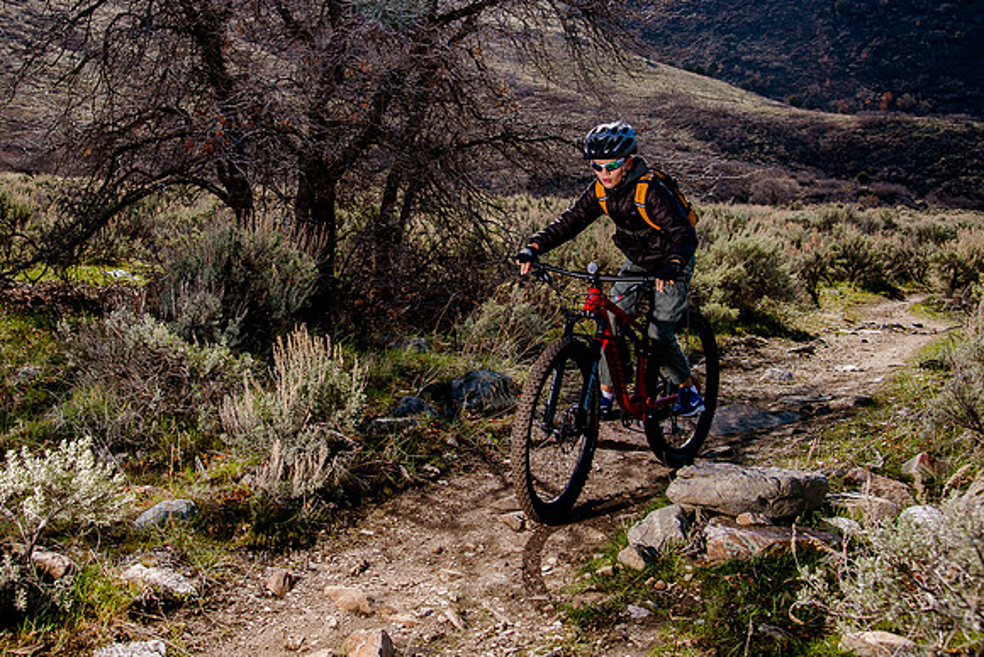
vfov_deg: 30.5
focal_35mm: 44
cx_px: 380
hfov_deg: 44.4
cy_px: 234
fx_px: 1196
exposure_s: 1/640
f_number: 5.6
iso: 160
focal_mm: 34
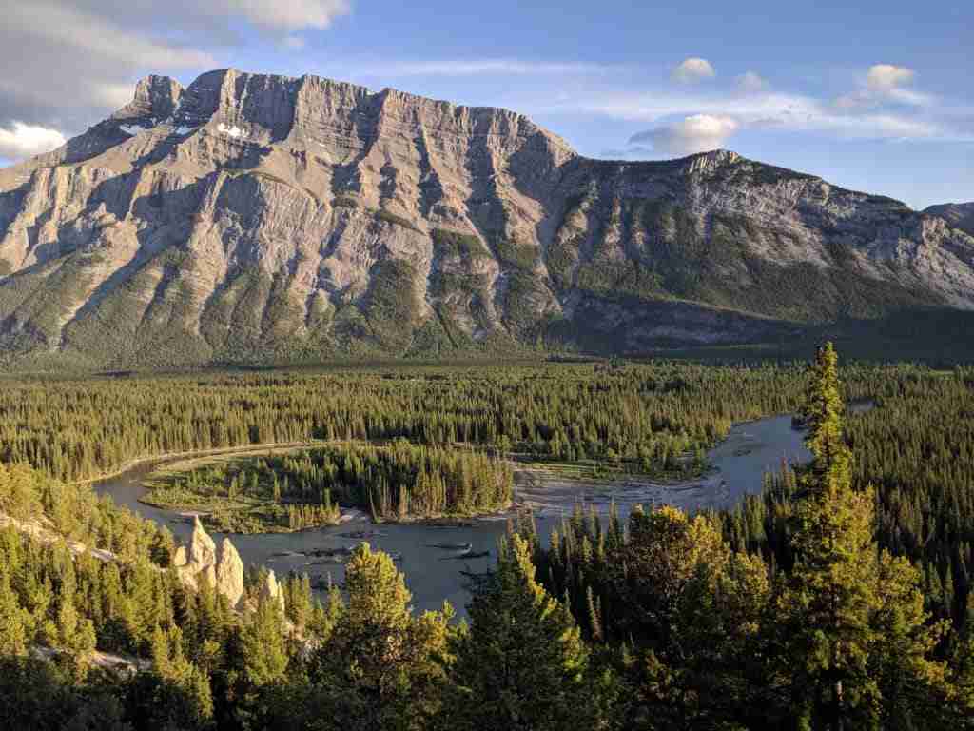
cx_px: 487
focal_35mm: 27
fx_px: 760
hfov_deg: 65.3
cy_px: 366
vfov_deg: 51.4
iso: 48
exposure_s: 1/734
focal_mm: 4.44
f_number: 1.8
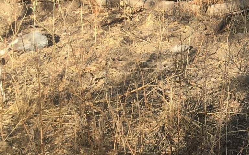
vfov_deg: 10.4
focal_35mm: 120
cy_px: -101
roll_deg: +0.5
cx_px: 414
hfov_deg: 15.5
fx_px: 814
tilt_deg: -5.9
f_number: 2.2
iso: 25
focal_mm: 4.15
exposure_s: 1/545
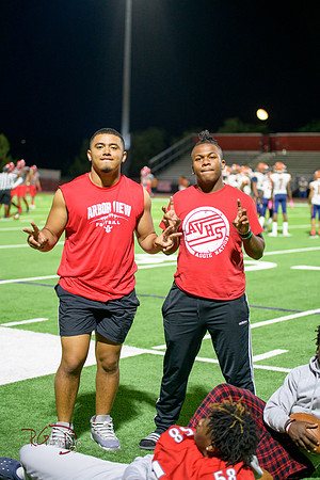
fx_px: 933
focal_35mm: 70
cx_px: 160
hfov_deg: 19.5
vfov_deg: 28.8
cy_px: 240
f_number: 2.8
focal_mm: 70
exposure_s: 1/250
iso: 1600
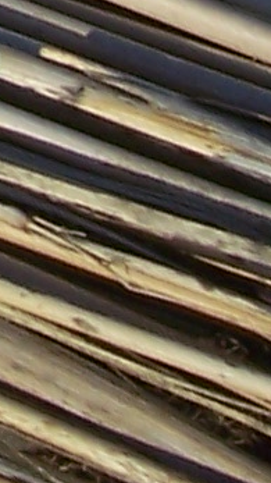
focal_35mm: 273
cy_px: -670
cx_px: -788
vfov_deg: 7.4
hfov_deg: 4.2
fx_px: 3490
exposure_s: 1/750
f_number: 5.6
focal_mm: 5.6
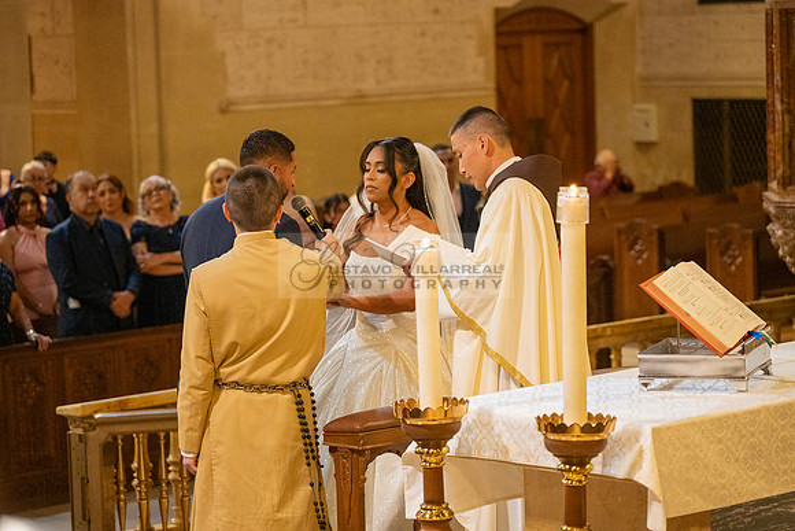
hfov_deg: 17.1
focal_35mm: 120
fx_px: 2650
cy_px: 266
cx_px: 398
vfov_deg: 11.4
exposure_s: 1/200
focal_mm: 120
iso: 3200
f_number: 4
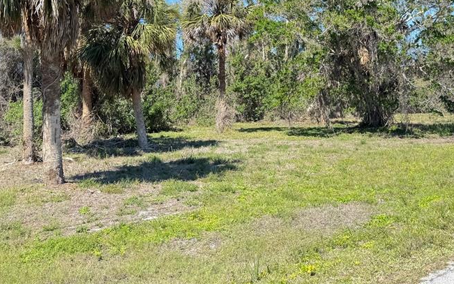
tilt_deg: +10.2
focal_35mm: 40
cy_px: 17
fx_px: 495
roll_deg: +1.2
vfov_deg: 30.3
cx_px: 210
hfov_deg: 49.2
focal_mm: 6.76
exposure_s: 1/1172
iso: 80
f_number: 1.78
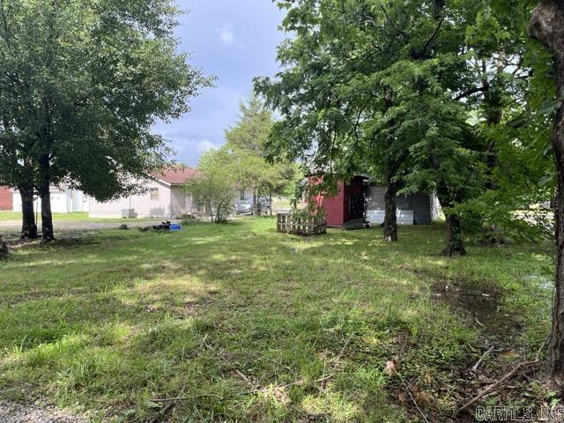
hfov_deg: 67.3
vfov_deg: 53.1
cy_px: 212
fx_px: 424
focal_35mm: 26
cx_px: 282
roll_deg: +0.1
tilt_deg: -1.3
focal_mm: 5.1
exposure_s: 1/676
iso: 50
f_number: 1.6
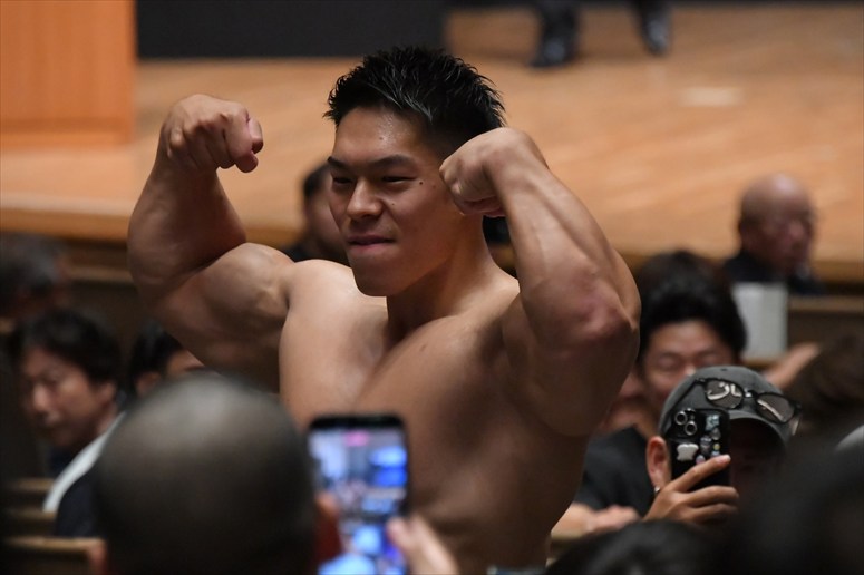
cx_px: 432
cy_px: 288
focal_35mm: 450
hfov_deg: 4.6
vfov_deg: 3.1
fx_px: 10795
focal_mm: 300
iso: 10000
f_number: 5.6
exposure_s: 1/400
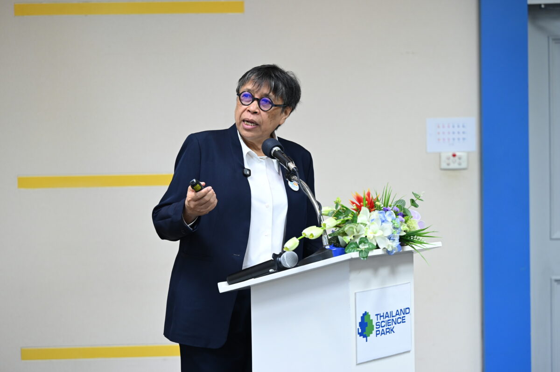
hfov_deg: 20.2
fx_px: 1570
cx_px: 280
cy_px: 186
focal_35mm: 101
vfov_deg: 13.5
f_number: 2.8
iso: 1000
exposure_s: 1/125
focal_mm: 101
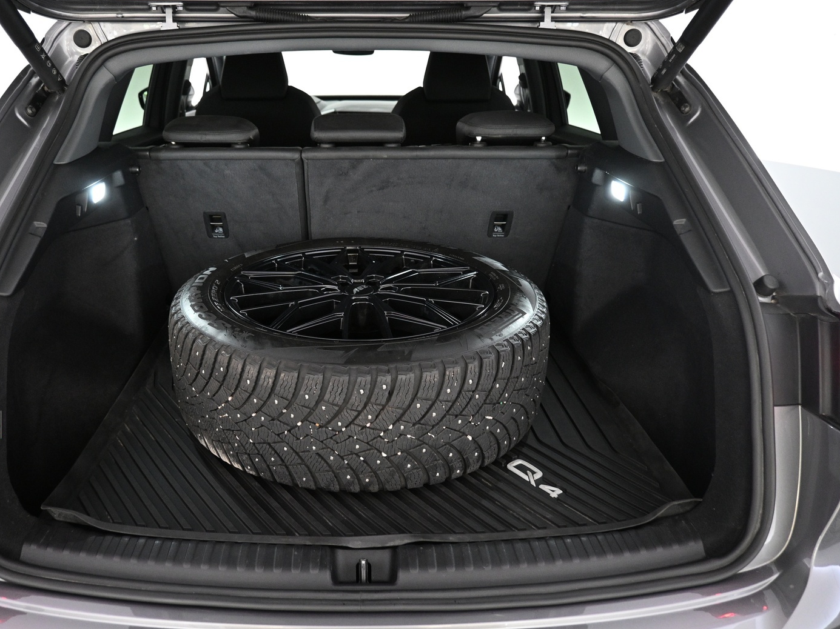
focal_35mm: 27
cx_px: 360
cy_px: 302
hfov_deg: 65.0
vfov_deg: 51.3
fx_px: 655
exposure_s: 1/30
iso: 1600
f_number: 3.5
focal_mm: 16
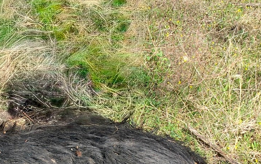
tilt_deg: -29.9
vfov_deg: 15.2
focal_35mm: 86
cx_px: 82
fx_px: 612
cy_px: 86
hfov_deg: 23.9
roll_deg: -2.2
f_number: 2.2
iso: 25
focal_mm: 4.15
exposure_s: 1/1166
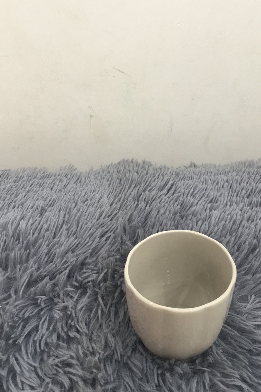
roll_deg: +1.3
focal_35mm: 39
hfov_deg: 34.1
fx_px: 424
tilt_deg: -41.6
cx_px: 158
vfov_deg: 49.4
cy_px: 228
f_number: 2.4
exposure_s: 1/33
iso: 100
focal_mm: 3.3
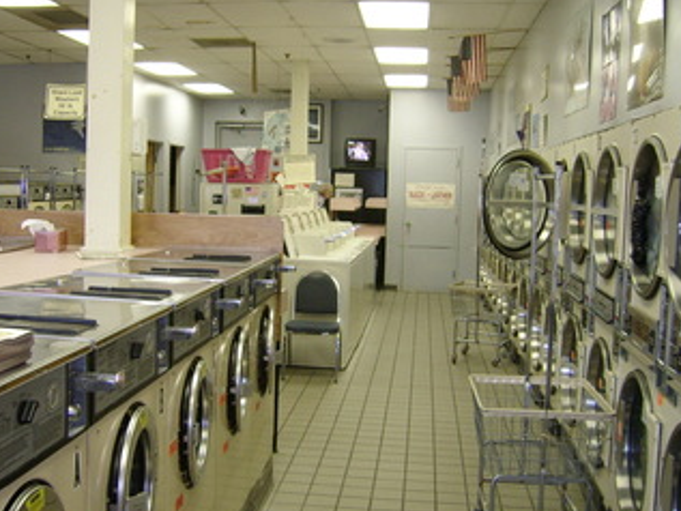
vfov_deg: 31.5
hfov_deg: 41.1
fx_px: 905
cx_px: 276
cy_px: 244
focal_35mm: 46
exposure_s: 1/30
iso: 200
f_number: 2.8
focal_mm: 5.95
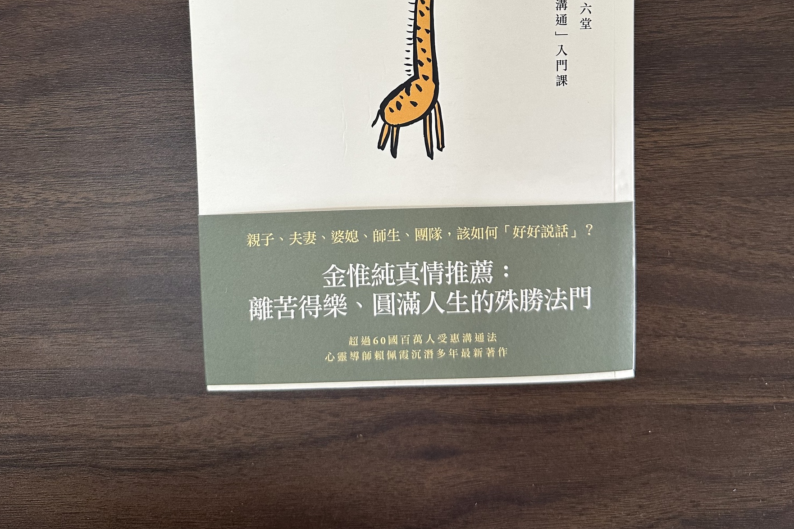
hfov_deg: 55.8
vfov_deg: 36.9
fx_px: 750
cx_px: 393
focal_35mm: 34
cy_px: 73
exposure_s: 1/50
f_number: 1.78
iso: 250
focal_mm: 6.86
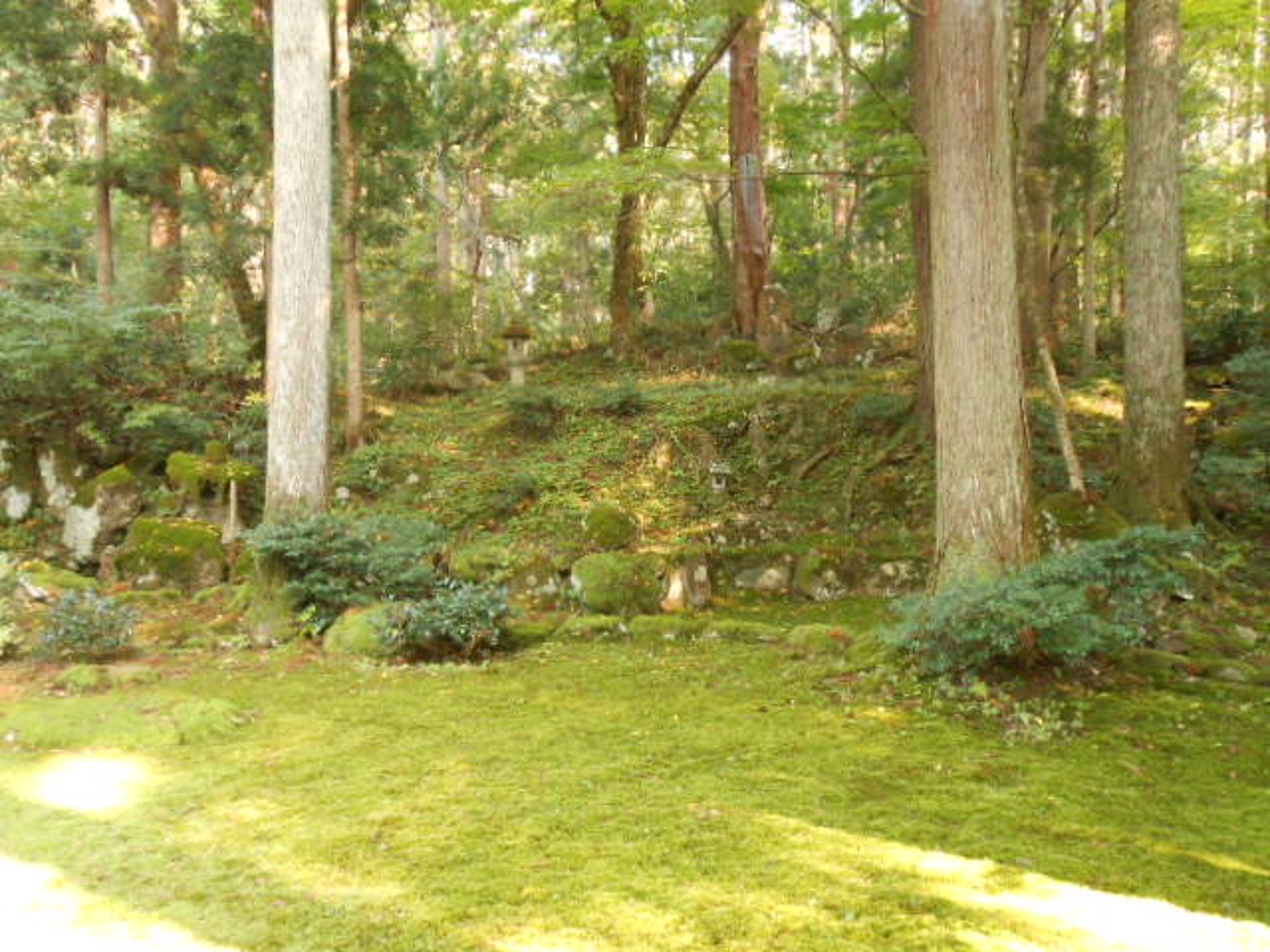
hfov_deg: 60.0
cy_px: 476
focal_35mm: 30
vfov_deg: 46.8
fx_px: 1101
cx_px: 635
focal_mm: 5.3
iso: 400
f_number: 3.8
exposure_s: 1/30
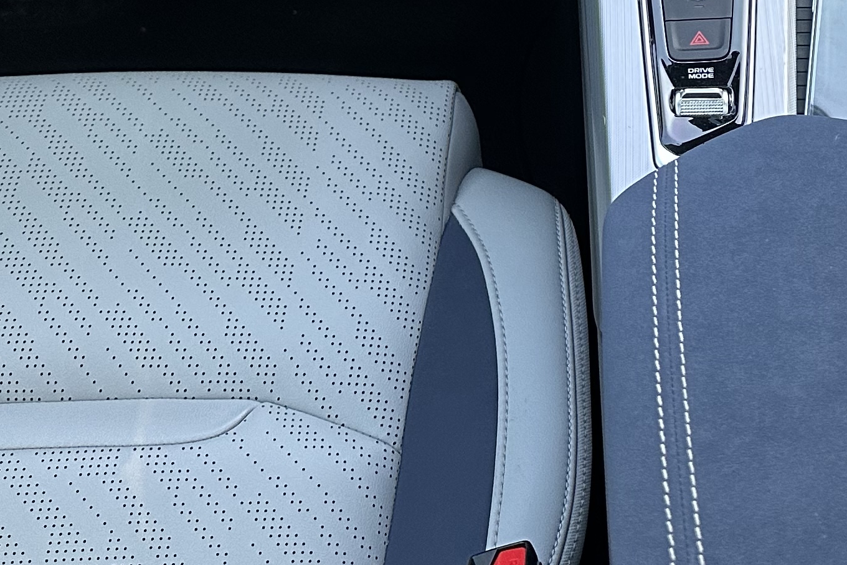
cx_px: 754
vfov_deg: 16.6
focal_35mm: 74
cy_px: -308
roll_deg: -1.4
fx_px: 1741
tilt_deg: -27.2
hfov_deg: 26.5
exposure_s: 1/121
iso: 200
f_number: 1.78
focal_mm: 6.86
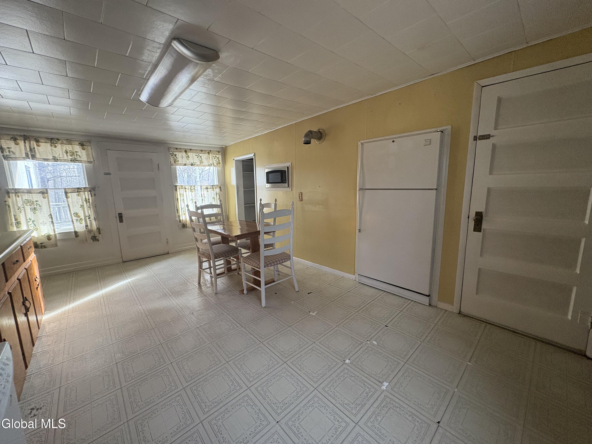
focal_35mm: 14
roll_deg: +1.4
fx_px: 239
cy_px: 222
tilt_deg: -9.6
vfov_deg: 85.7
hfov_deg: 102.1
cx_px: 296
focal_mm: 2.22
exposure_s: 1/60
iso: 320
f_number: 2.2
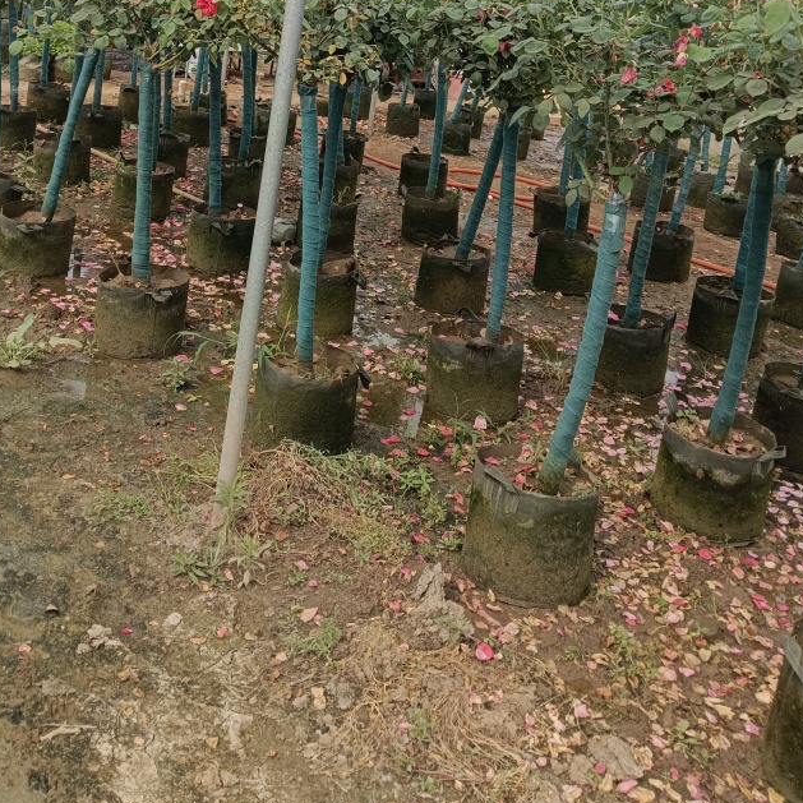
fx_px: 1024
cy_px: 132
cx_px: 340
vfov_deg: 40.6
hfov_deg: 42.7
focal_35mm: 39
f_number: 1.8
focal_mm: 4.05
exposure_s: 1/230
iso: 102
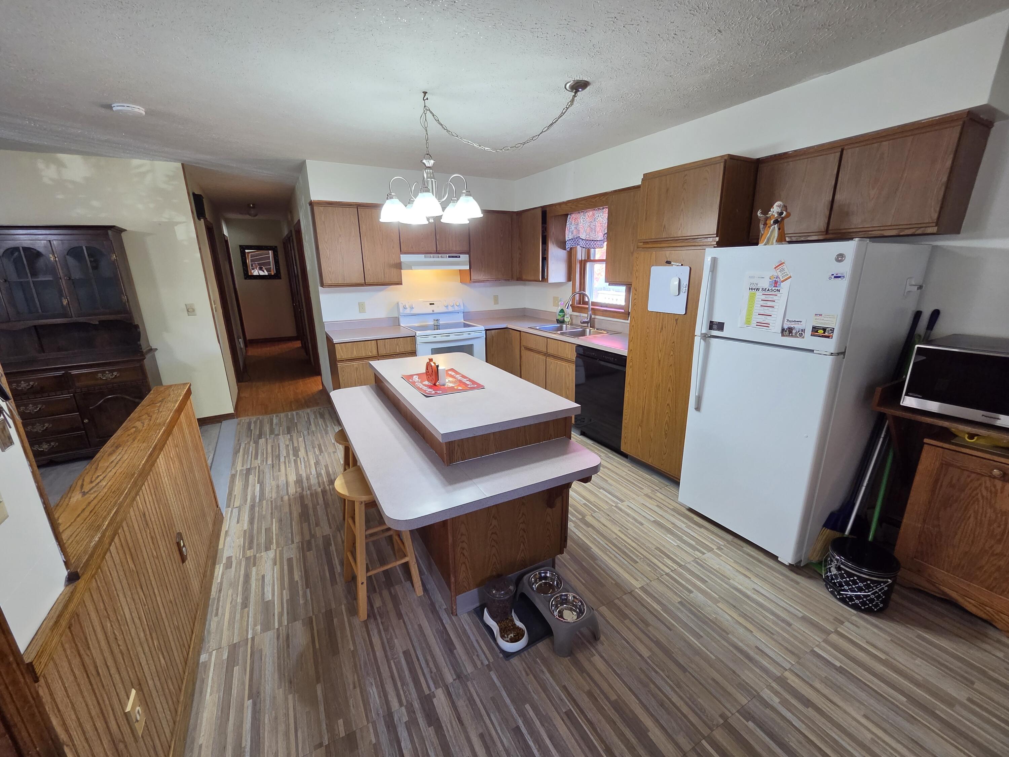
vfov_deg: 89.9
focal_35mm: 13
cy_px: 378
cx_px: 504
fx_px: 379
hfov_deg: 106.2
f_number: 2.2
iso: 200
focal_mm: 2.2
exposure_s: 1/60
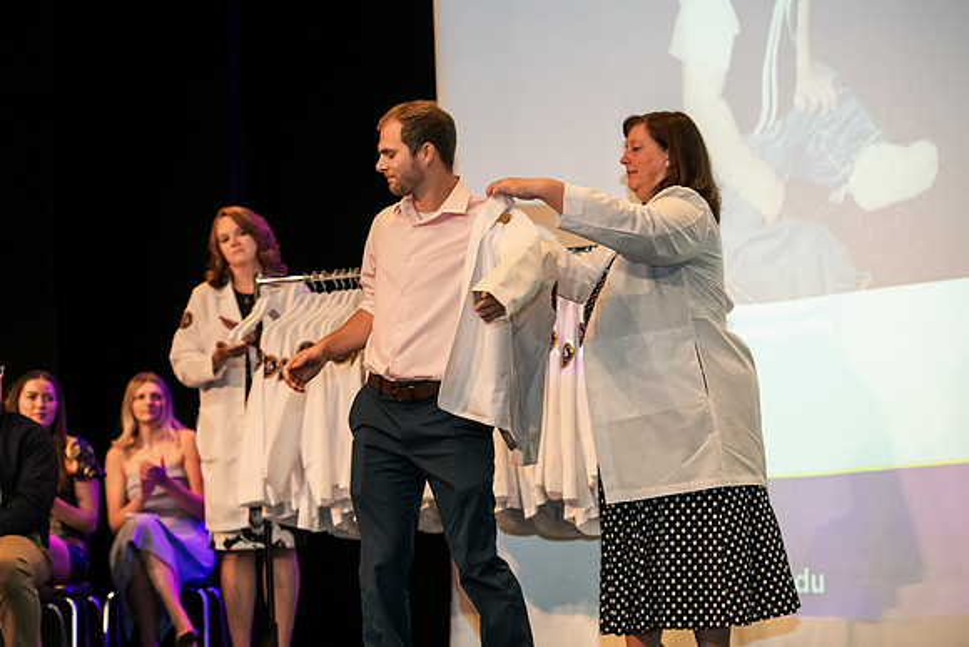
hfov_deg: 19.5
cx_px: 484
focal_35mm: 105
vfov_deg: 13.0
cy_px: 324
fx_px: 2827
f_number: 3.5
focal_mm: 105
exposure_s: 1/200
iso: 3200
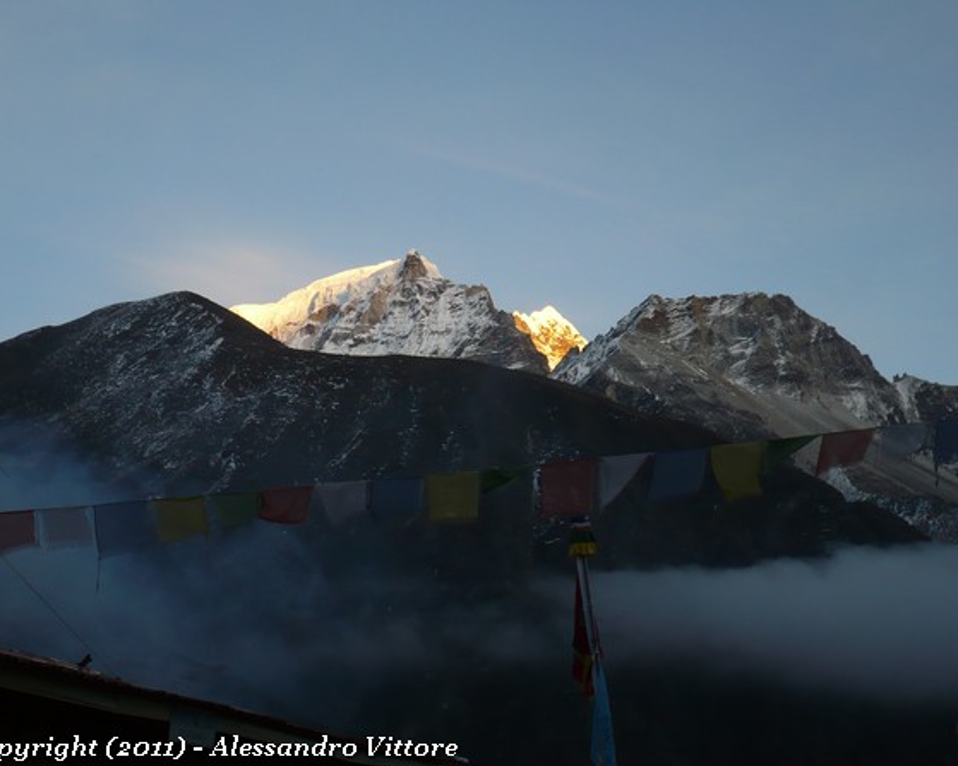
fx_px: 1871
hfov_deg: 28.7
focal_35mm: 66
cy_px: 384
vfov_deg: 23.1
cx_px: 471
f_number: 3.8
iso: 100
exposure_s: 1/100
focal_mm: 10.4
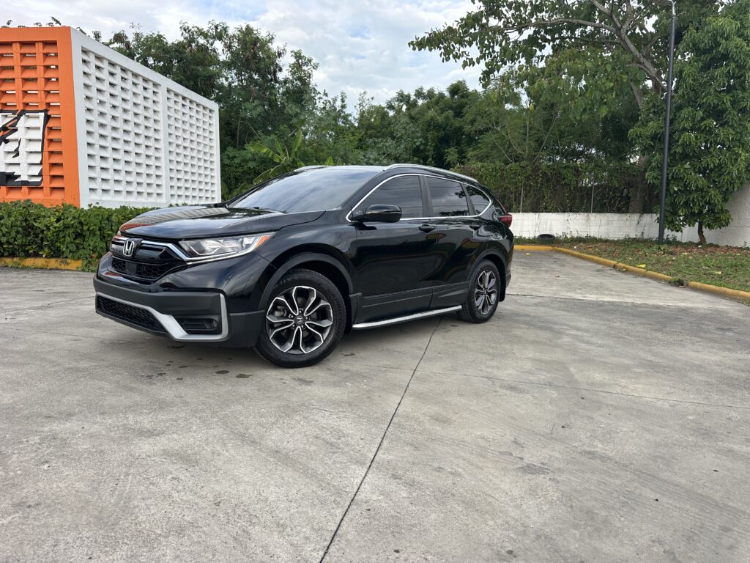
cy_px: 282
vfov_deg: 56.8
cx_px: 375
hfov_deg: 71.6
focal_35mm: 24
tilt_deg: -7.3
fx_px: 520
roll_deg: -0.4
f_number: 1.78
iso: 80
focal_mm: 6.86
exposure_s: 1/1009
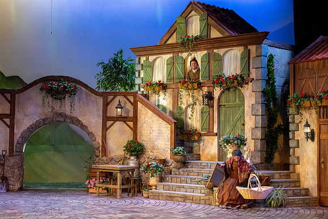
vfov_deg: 19.5
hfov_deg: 28.8
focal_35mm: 70
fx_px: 638
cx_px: 164
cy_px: 110
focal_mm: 70
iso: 3200
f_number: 2.8
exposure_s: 1/200
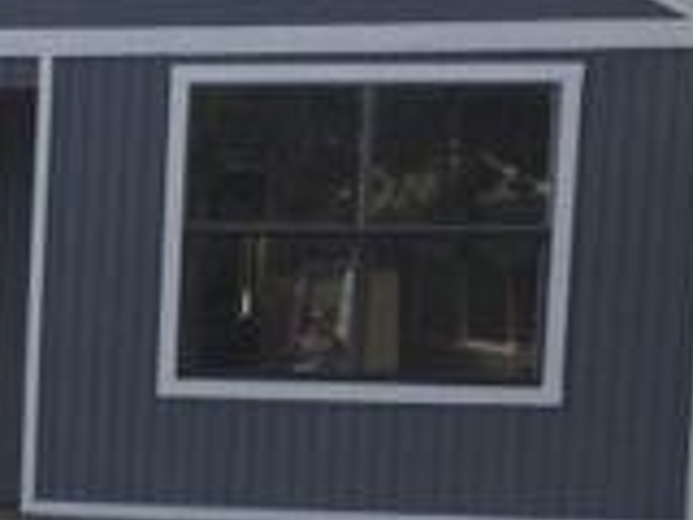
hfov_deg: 16.1
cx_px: -191
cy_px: 485
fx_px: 2322
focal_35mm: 116
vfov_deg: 12.7
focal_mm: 4.15
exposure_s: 1/1368
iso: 32
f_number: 2.2
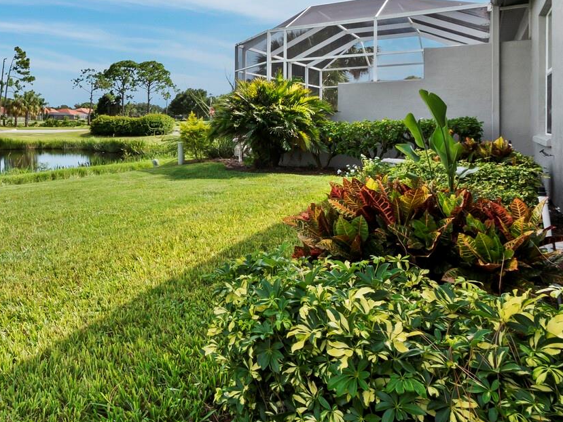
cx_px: 99
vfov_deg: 49.9
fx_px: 439
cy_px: 121
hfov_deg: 59.3
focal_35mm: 27
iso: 400
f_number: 11
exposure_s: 1/160
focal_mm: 7
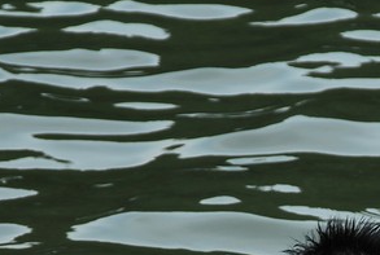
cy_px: 381
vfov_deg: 2.1
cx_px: 405
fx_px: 6938
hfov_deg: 3.1
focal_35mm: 656
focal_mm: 135
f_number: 6.3
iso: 100
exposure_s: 1/400
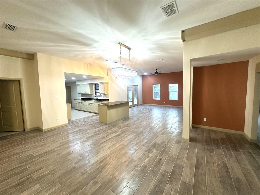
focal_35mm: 14
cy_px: 98
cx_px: 130
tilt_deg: -3.1
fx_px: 105
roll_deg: +0.9
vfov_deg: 85.7
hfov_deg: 102.1
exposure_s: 1/60
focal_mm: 2.22
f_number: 2.2
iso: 320
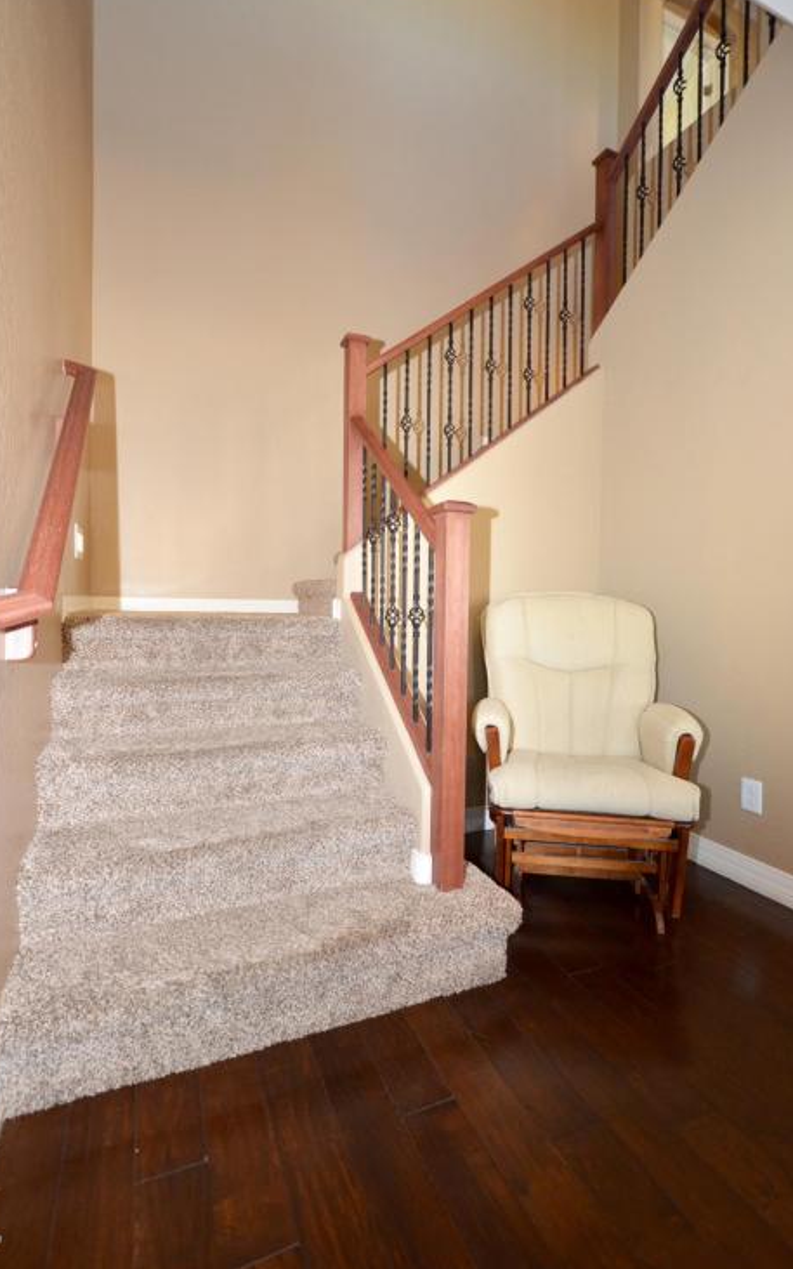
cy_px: 615
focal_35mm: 16
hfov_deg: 71.3
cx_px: 390
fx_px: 553
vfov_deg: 97.8
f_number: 4
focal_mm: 10
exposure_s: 1/60
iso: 800
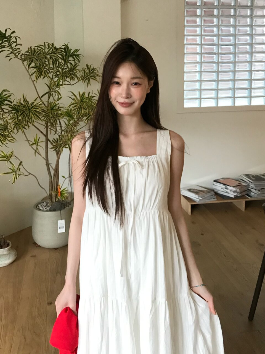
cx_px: 132
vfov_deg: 63.4
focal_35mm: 28
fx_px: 286
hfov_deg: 49.7
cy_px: 177
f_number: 1.8
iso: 40
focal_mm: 3.99
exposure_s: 1/30
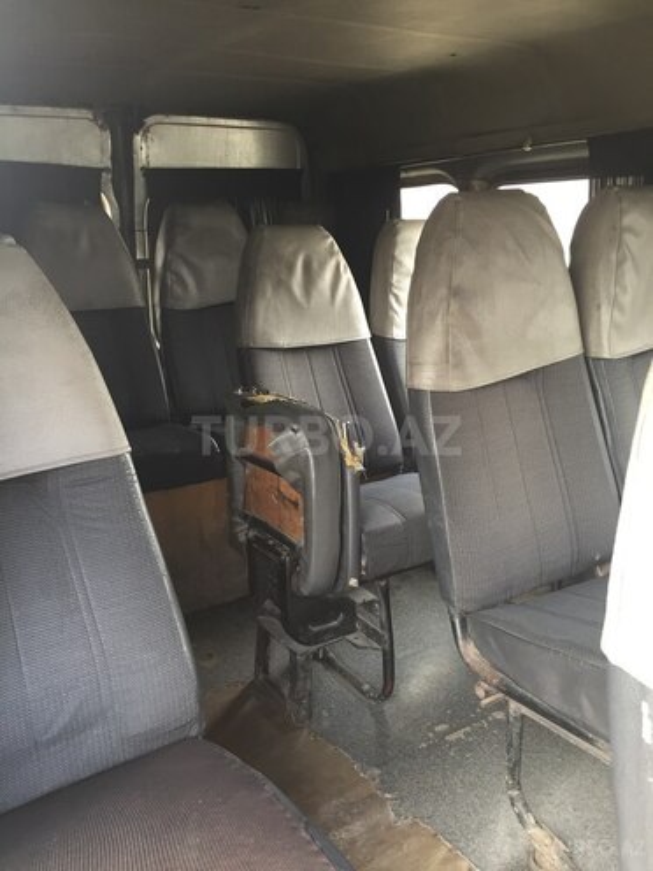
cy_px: 436
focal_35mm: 29
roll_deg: +0.1
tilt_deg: -16.1
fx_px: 729
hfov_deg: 48.2
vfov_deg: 61.7
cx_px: 326
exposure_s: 1/33
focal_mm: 4.15
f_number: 2.2
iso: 80
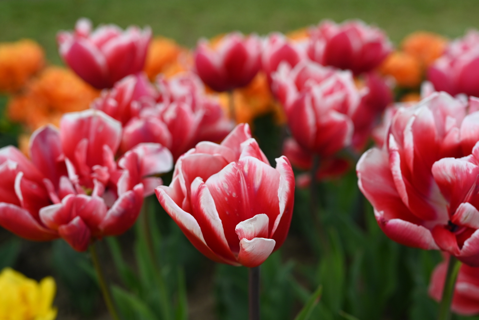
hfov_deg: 39.6
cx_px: 240
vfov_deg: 27.0
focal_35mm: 50
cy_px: 160
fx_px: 665
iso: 640
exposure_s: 1/800
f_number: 6.3
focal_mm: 50
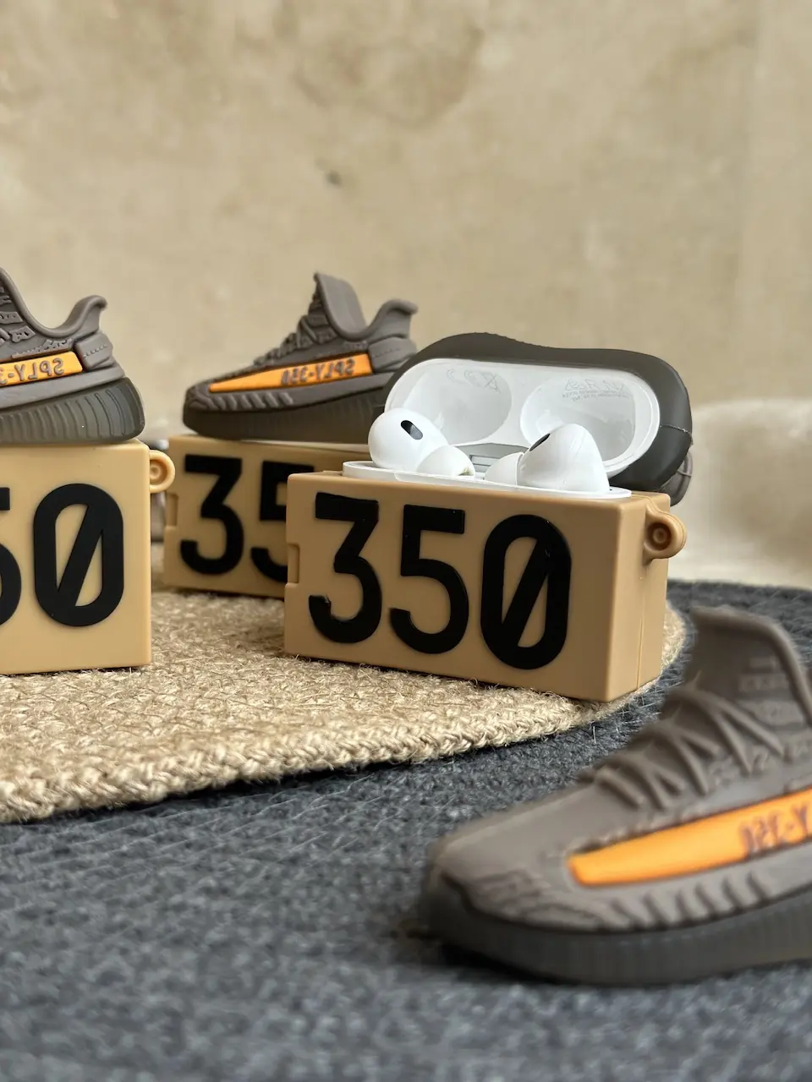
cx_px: 406
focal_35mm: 48
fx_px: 1501
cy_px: 541
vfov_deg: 39.7
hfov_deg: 30.3
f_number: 1.78
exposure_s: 1/126
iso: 64
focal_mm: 6.86
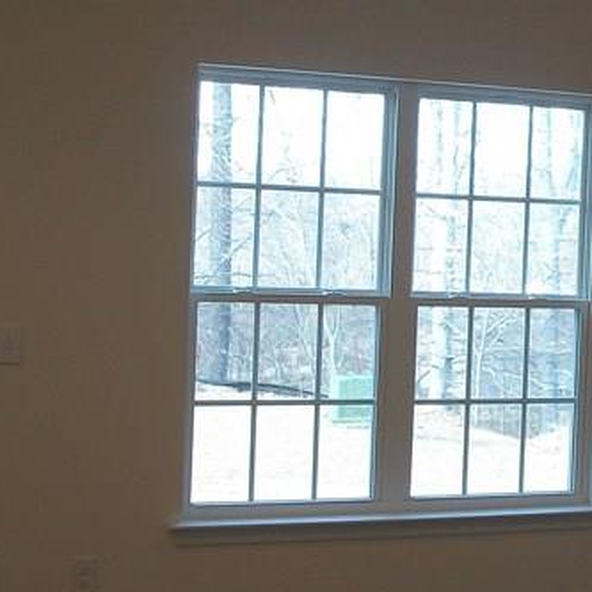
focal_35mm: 87
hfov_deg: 19.7
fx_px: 1683
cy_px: 299
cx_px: 503
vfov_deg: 19.9
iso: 80
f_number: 2.9
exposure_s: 1/50
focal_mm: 5.7
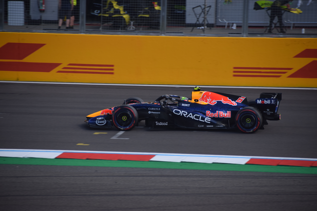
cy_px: 106
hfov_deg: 7.6
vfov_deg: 5.1
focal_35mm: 270
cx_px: 158
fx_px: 2377
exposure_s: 1/1600
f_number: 5.3
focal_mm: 180
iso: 400
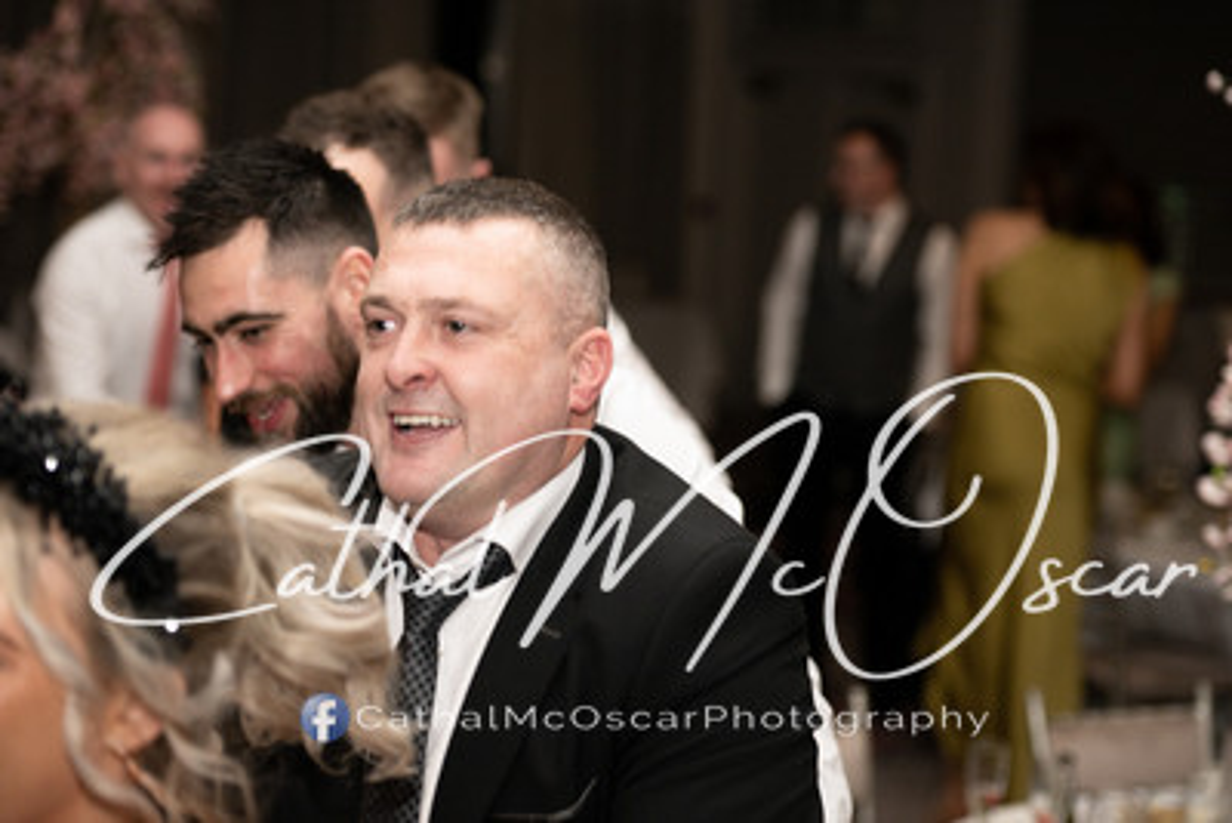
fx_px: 2567
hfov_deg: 27.0
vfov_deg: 18.2
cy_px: 412
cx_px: 616
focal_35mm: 75
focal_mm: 75
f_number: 2.8
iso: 400
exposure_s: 1/320
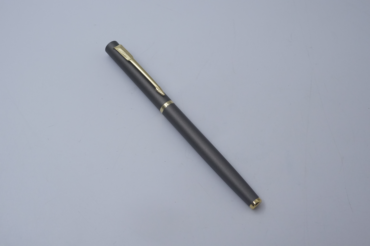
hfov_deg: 43.6
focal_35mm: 45
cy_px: 123
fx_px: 462
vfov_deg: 29.9
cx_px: 185
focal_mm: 30
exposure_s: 1/250
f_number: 8
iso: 1250
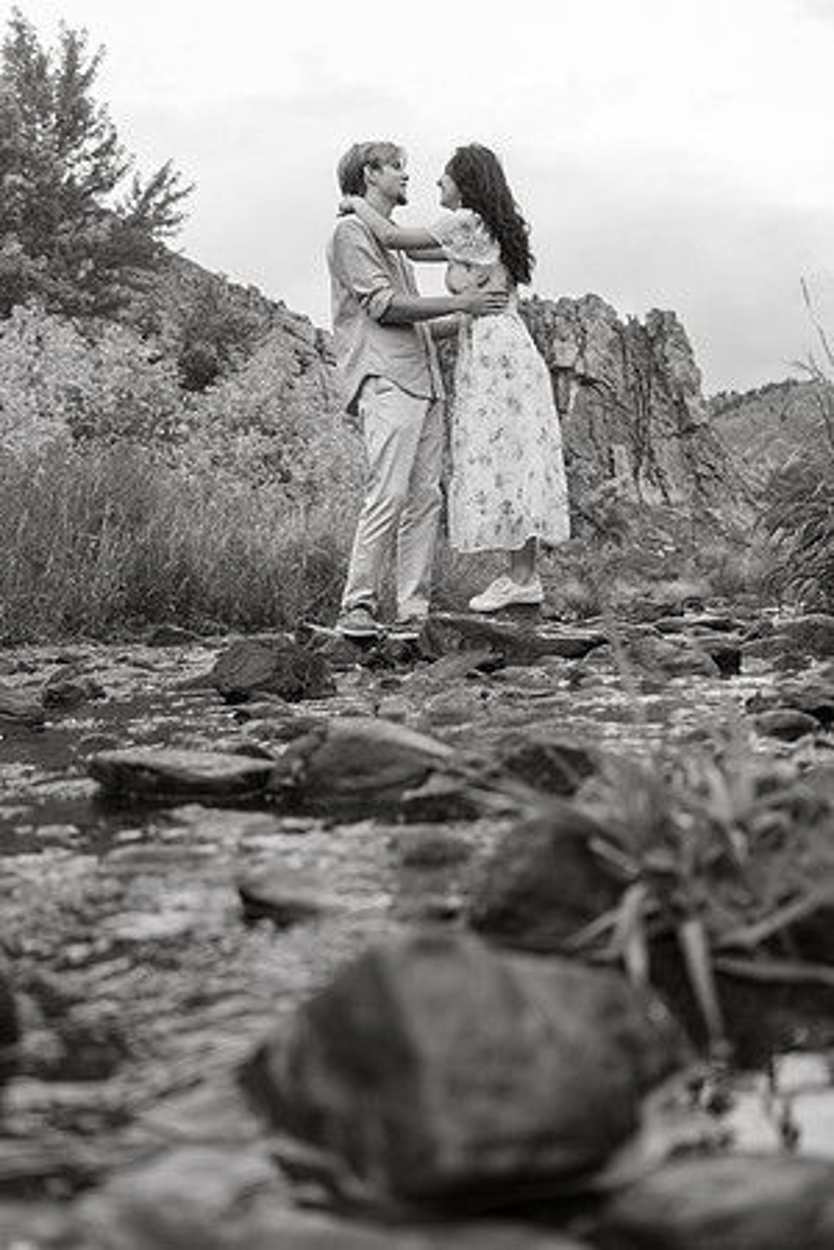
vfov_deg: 54.4
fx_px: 1216
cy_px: 625
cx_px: 417
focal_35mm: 35
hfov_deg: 37.9
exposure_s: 1/250
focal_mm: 35
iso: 320
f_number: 3.5
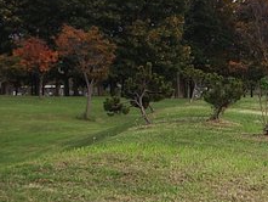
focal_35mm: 116
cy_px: 64
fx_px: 899
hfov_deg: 16.5
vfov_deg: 12.8
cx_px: 281
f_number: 5
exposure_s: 1/200
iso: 50
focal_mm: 8.2
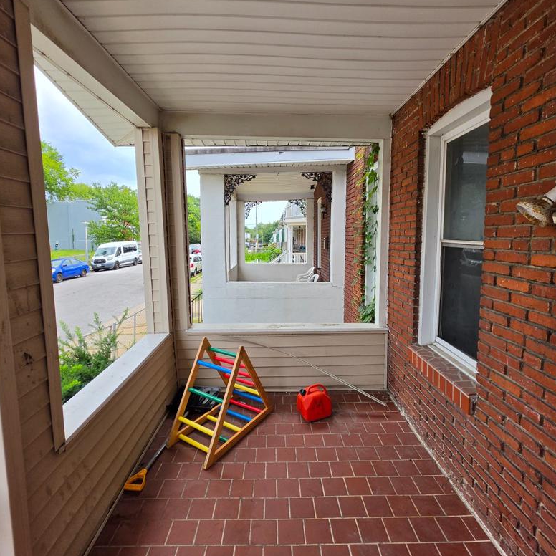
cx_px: 272
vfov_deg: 87.4
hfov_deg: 87.4
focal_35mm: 16
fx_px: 291
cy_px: 263
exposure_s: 1/465
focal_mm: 2.2
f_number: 1.9
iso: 32
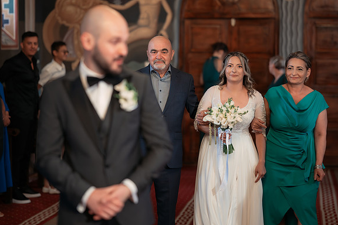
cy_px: 106
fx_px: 882
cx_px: 171
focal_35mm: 94
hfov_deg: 21.7
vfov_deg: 14.6
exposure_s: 1/200
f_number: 2
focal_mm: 85
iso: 1600
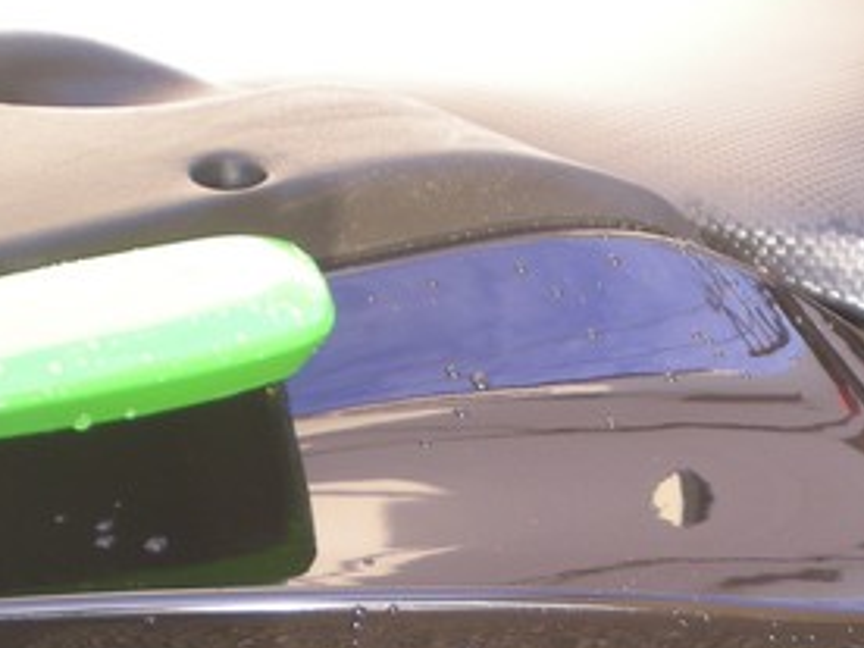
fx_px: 2546
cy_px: 707
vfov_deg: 14.2
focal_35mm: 102
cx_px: 538
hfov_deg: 19.2
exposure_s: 1/42.3
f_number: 3.5
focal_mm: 7.4
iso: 58
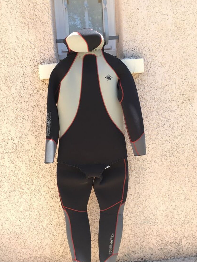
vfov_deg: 52.6
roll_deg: +4.0
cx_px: 91
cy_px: 140
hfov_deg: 40.7
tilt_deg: -14.4
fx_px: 265
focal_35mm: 35
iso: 25
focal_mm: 4.15
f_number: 2.2
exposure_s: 1/208
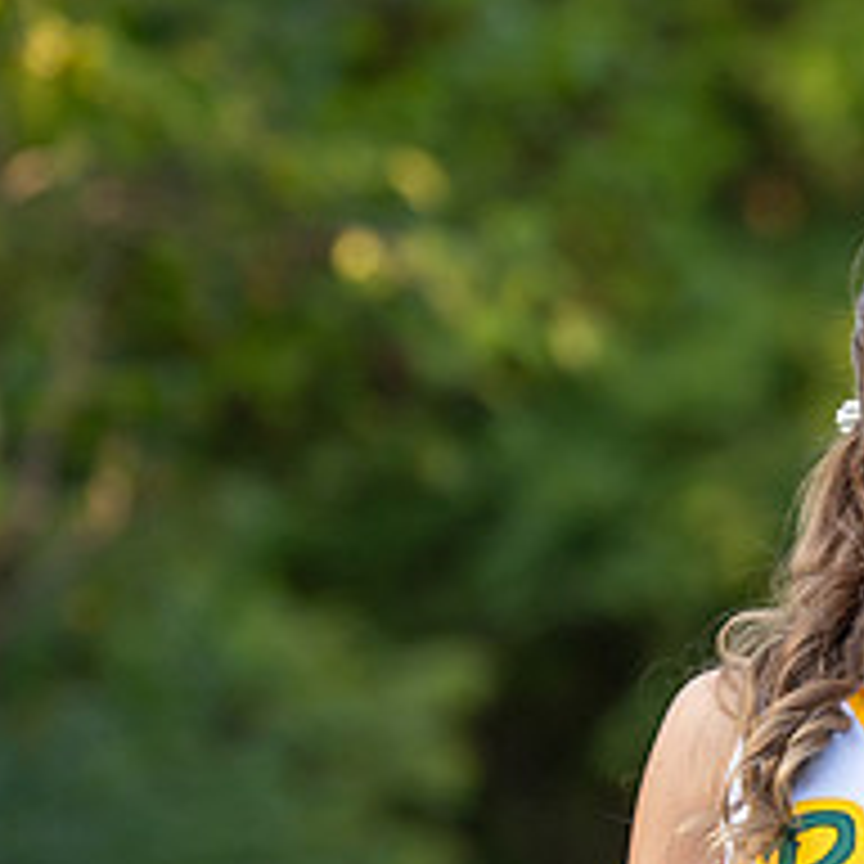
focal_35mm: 396
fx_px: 11182
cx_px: 1084
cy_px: 719
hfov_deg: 4.4
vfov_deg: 4.4
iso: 800
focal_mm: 109
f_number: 2.8
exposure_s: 1/1250
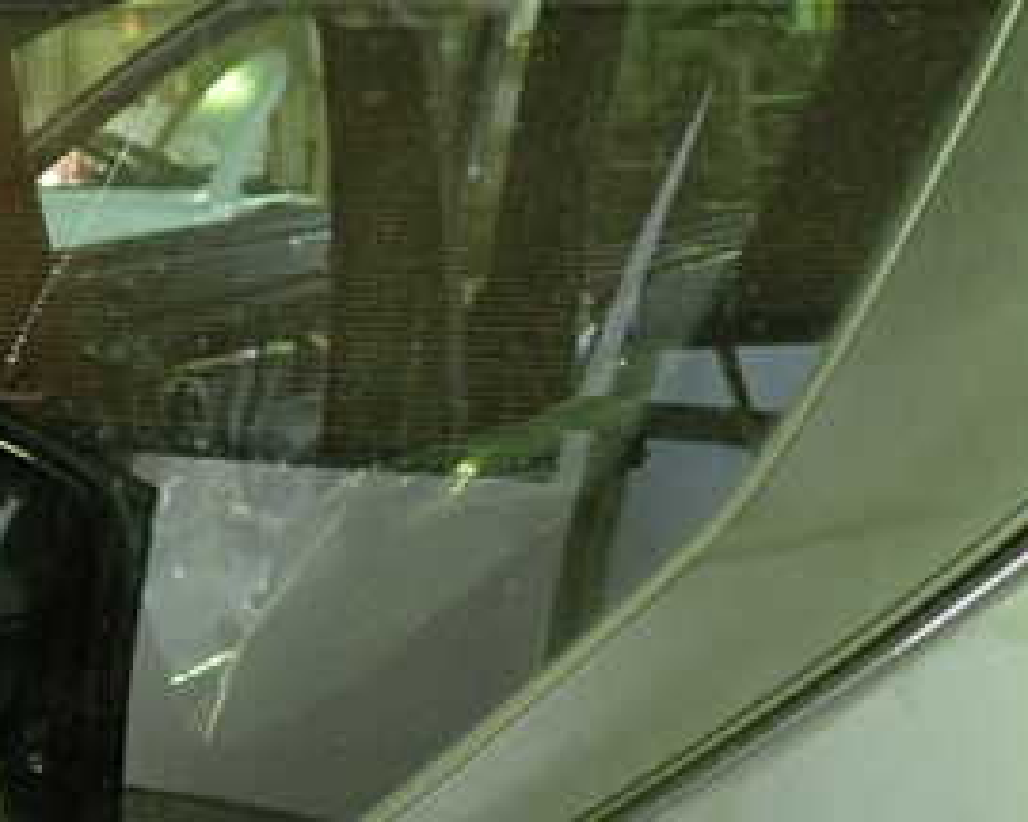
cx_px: 575
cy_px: 247
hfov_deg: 29.1
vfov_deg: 23.3
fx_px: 1978
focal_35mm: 65
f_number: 2.3
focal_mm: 5.4
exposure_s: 1/25
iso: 800
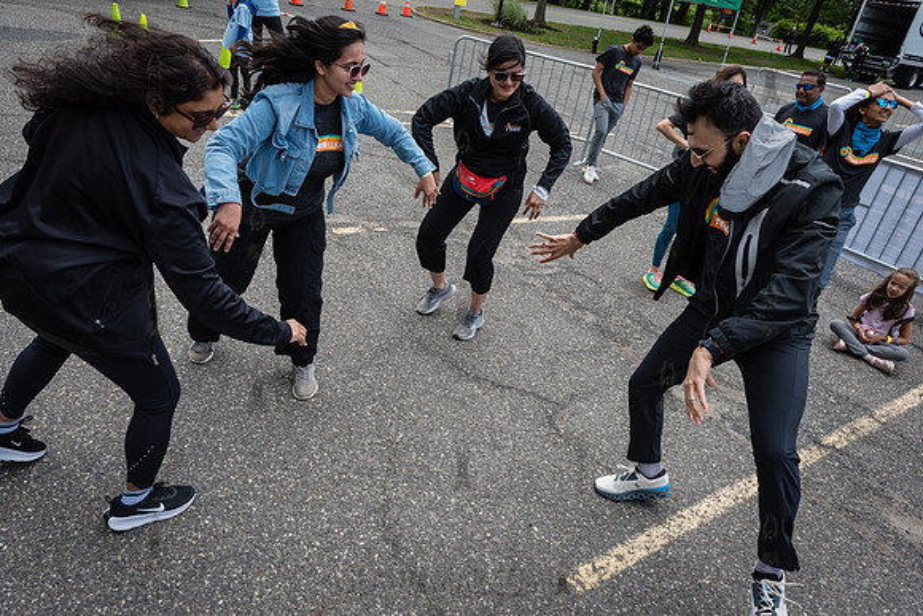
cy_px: 308
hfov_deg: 73.7
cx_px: 462
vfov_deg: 53.2
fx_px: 615
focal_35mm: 24
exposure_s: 1/640
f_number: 5.6
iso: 400
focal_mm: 24
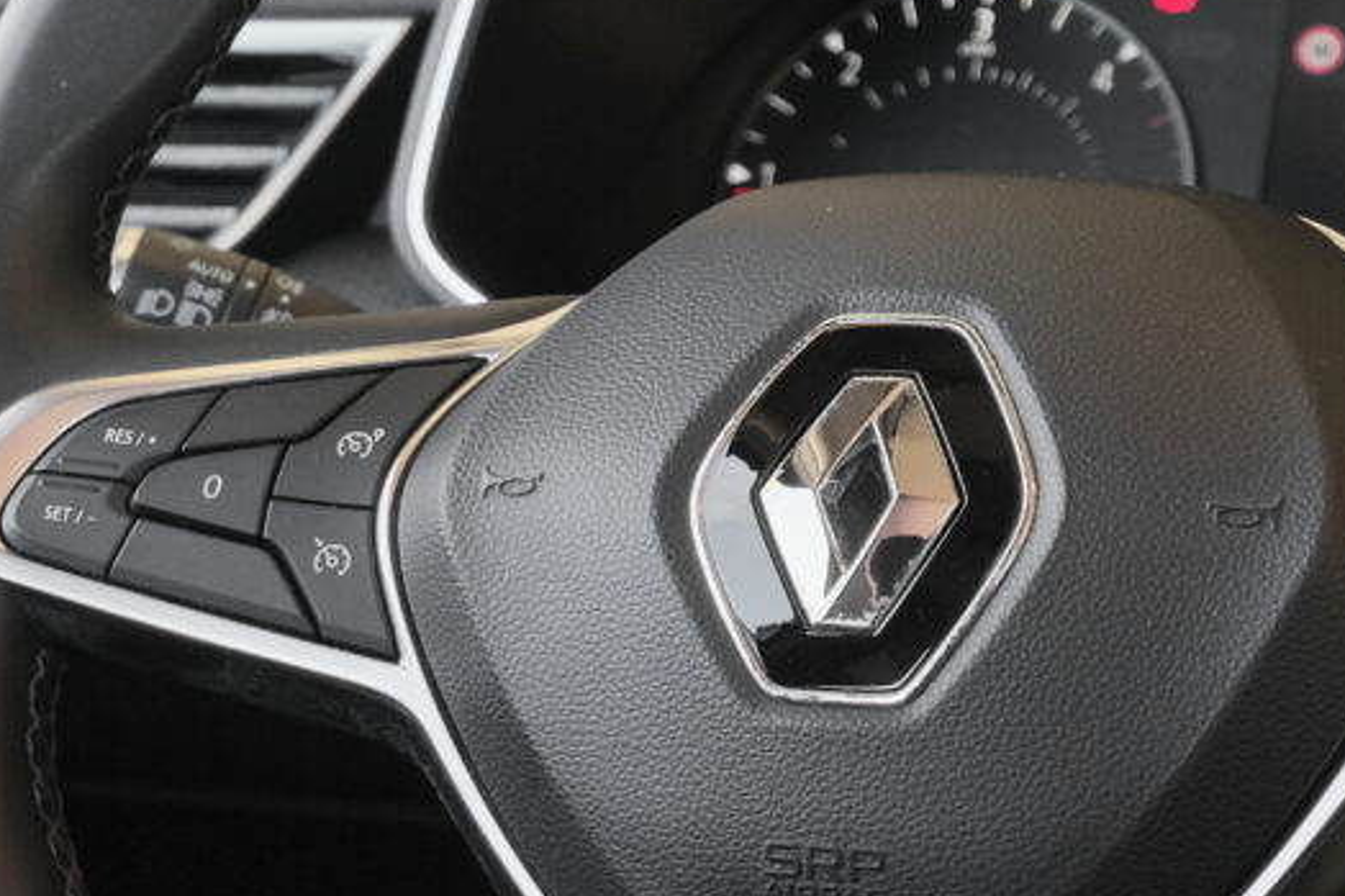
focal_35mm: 133
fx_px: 4967
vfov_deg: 10.3
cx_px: 603
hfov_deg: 15.4
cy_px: 469
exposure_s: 1/100
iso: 2000
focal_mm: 45
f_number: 6.4
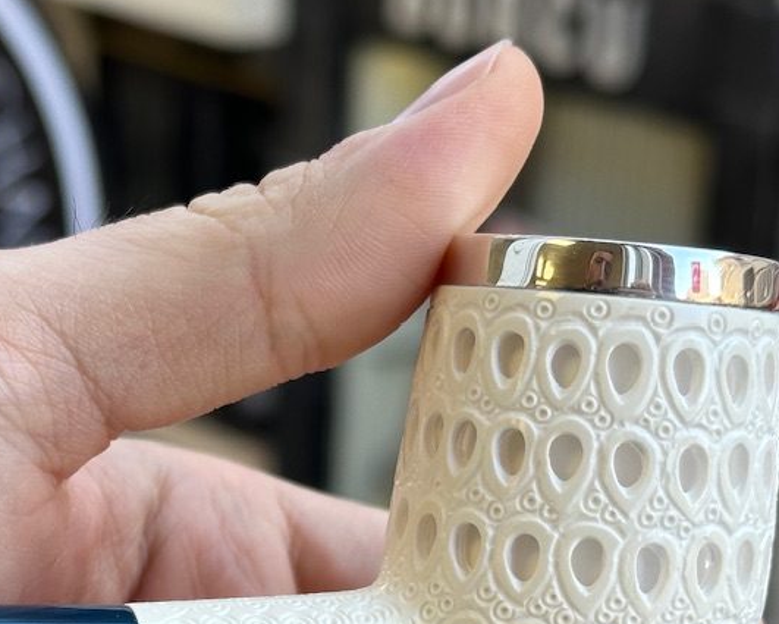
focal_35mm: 113
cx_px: 101
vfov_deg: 13.5
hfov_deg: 16.8
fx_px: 2606
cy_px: 618
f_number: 1.78
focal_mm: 6.86
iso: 64
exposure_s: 1/177
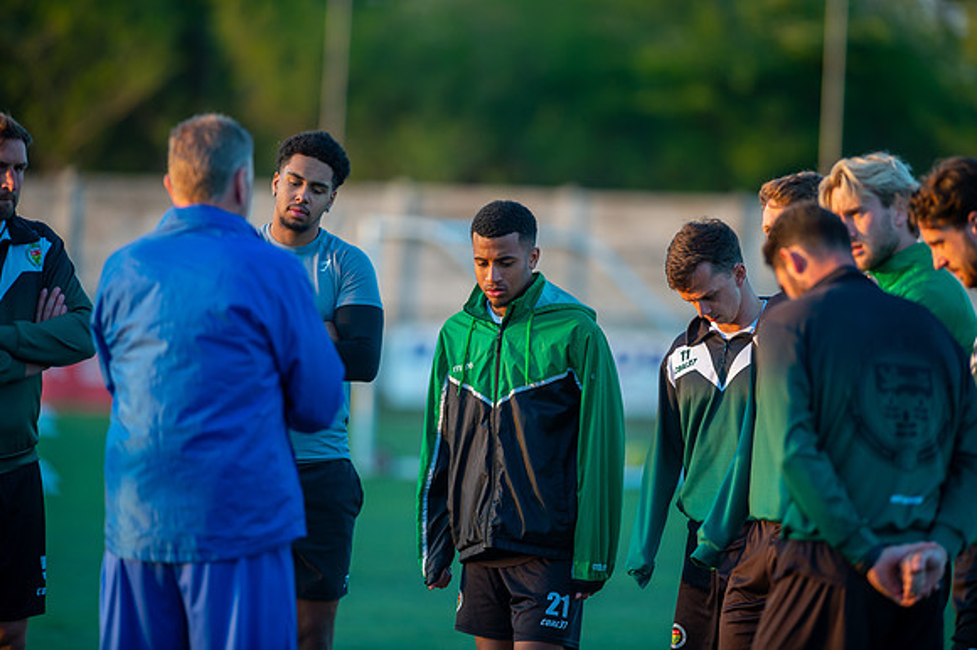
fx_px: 8137
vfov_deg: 4.6
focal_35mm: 300
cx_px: 488
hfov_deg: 6.9
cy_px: 325
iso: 400
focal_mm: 300
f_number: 2.8
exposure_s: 1/400
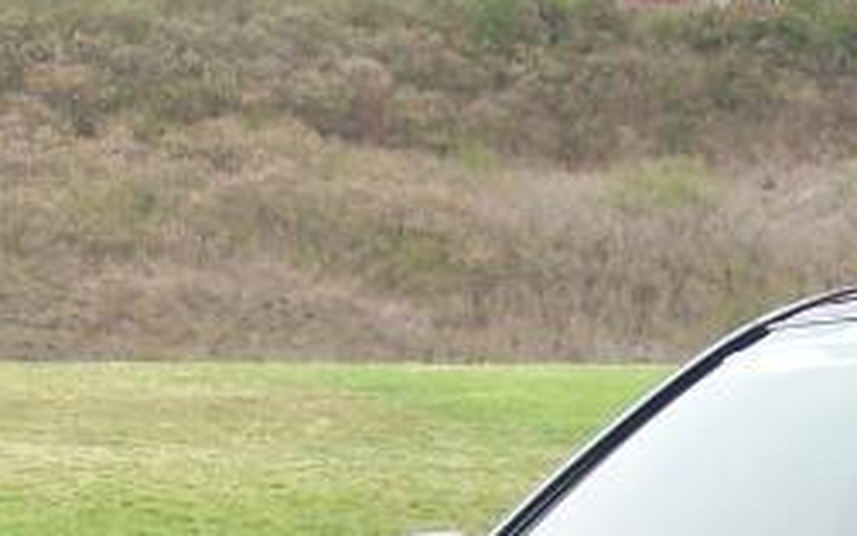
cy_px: 848
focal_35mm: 189
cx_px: 953
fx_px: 4415
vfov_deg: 6.8
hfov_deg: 10.9
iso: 80
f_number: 3.4
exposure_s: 1/349
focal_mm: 9.4
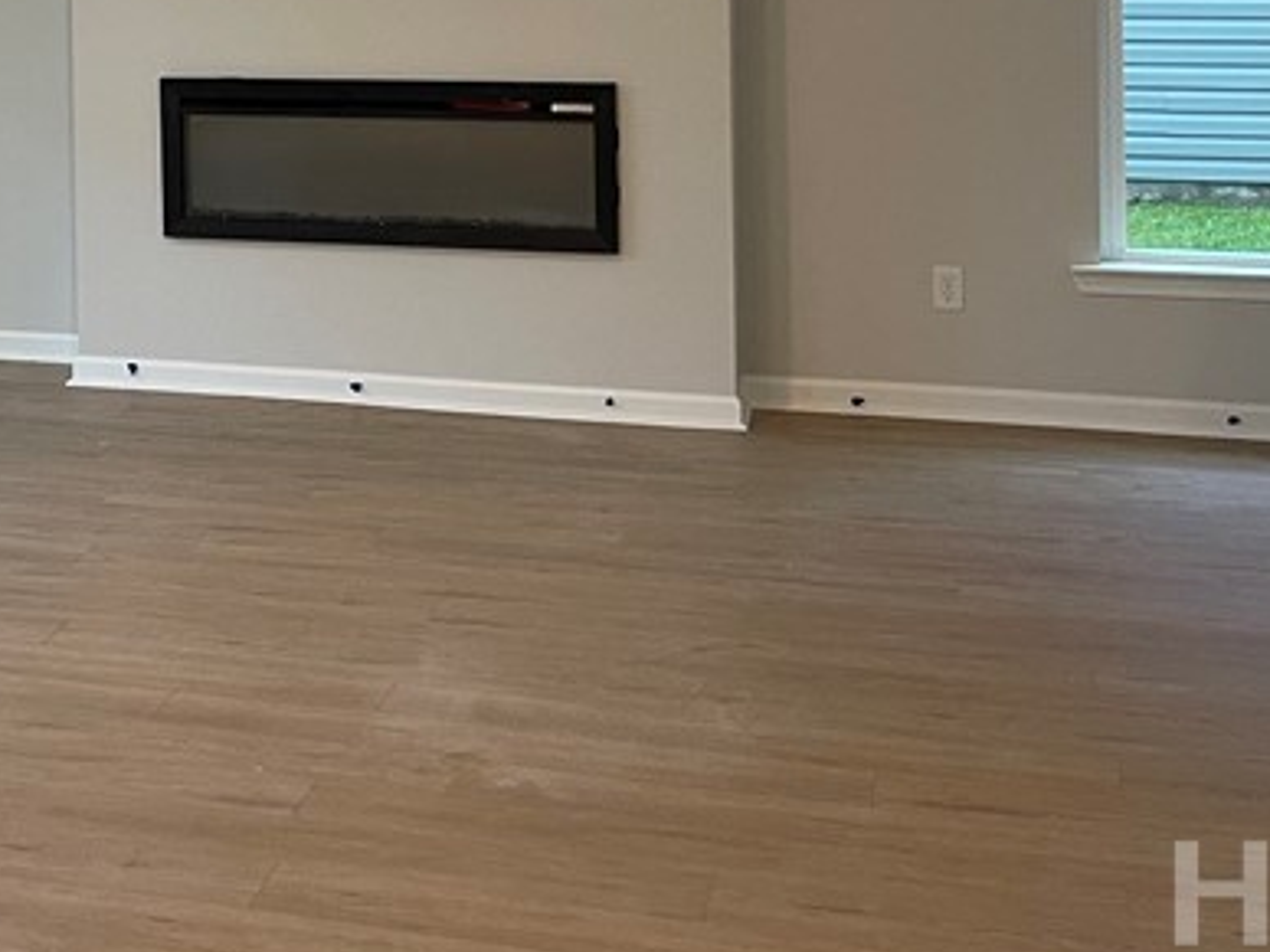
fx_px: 2421
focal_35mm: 66
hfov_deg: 27.4
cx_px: -52
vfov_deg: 21.1
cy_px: -101
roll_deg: +0.7
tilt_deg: -2.3
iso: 100
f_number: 1.6
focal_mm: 5.1
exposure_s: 1/60
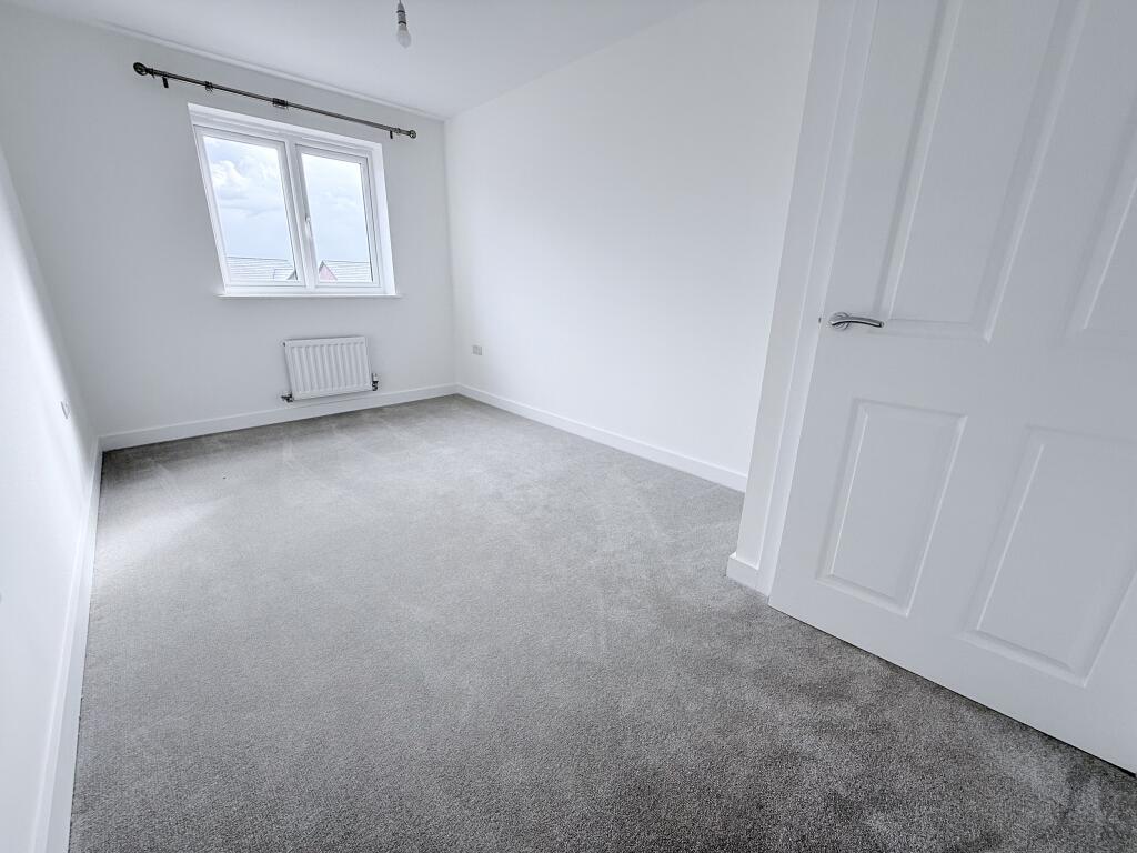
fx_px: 460
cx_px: 568
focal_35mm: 14
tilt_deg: -17.2
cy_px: 426
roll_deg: -1.4
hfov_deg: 102.1
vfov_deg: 85.7
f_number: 2.2
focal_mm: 2.22
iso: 64
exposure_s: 1/185
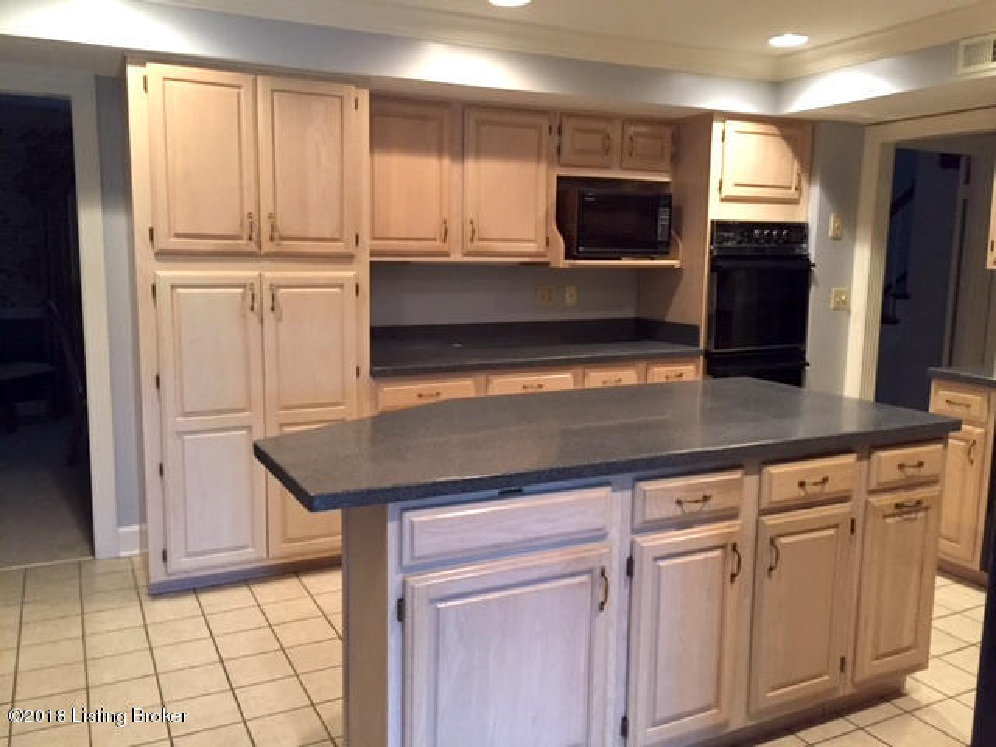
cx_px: 498
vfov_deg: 48.2
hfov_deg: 61.7
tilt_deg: -9.0
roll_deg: -1.3
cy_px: 374
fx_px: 834
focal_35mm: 29
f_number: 2.2
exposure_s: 1/30
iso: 250
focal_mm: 4.15
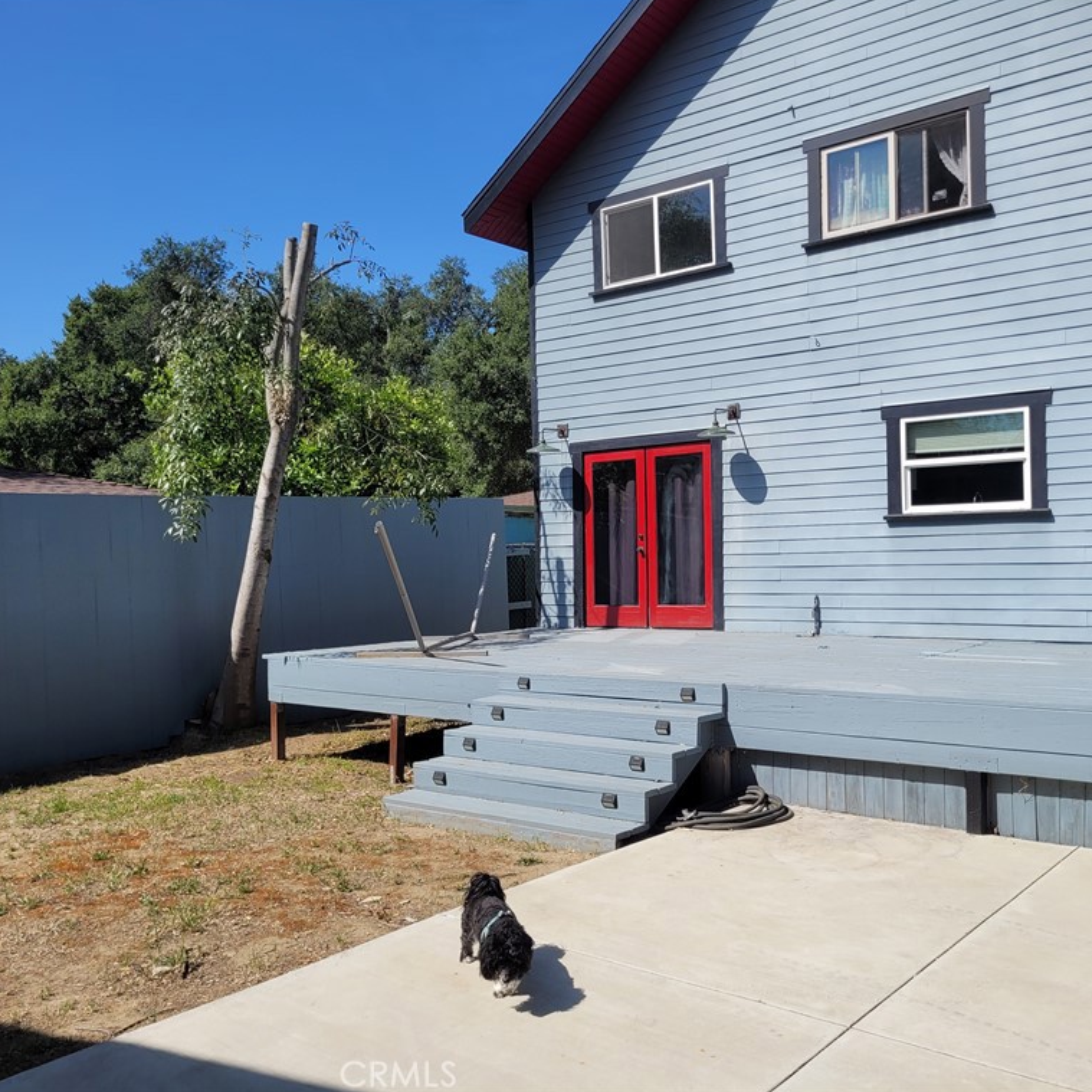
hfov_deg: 52.1
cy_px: 542
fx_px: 1106
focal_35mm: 31
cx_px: 665
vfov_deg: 52.5
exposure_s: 1/2805
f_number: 1.8
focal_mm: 5.4
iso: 40
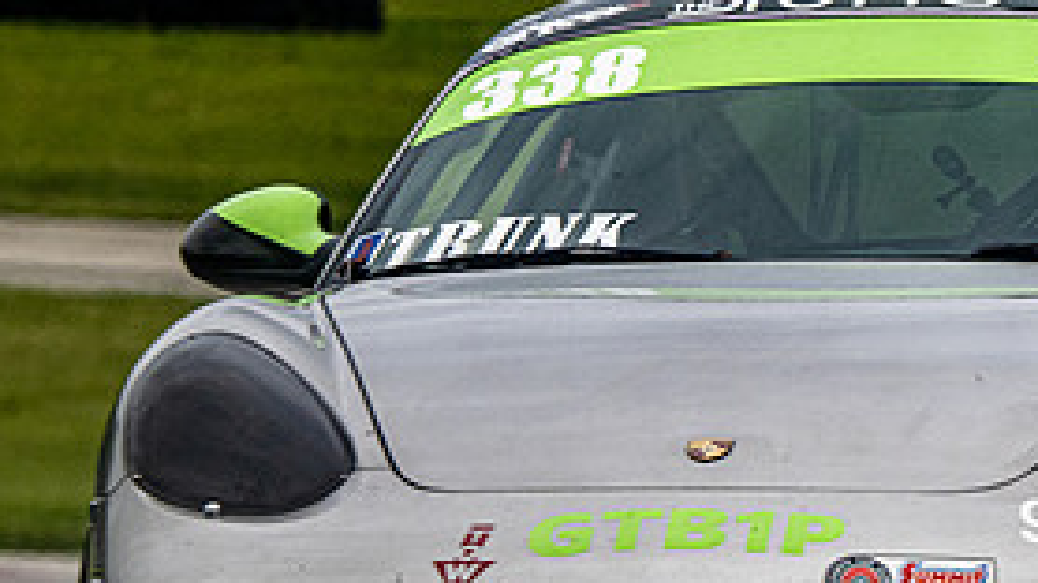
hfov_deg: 1.1
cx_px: 859
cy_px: 237
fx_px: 52595
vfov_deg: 0.6
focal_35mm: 1912
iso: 320
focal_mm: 420
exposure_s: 1/320
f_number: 11
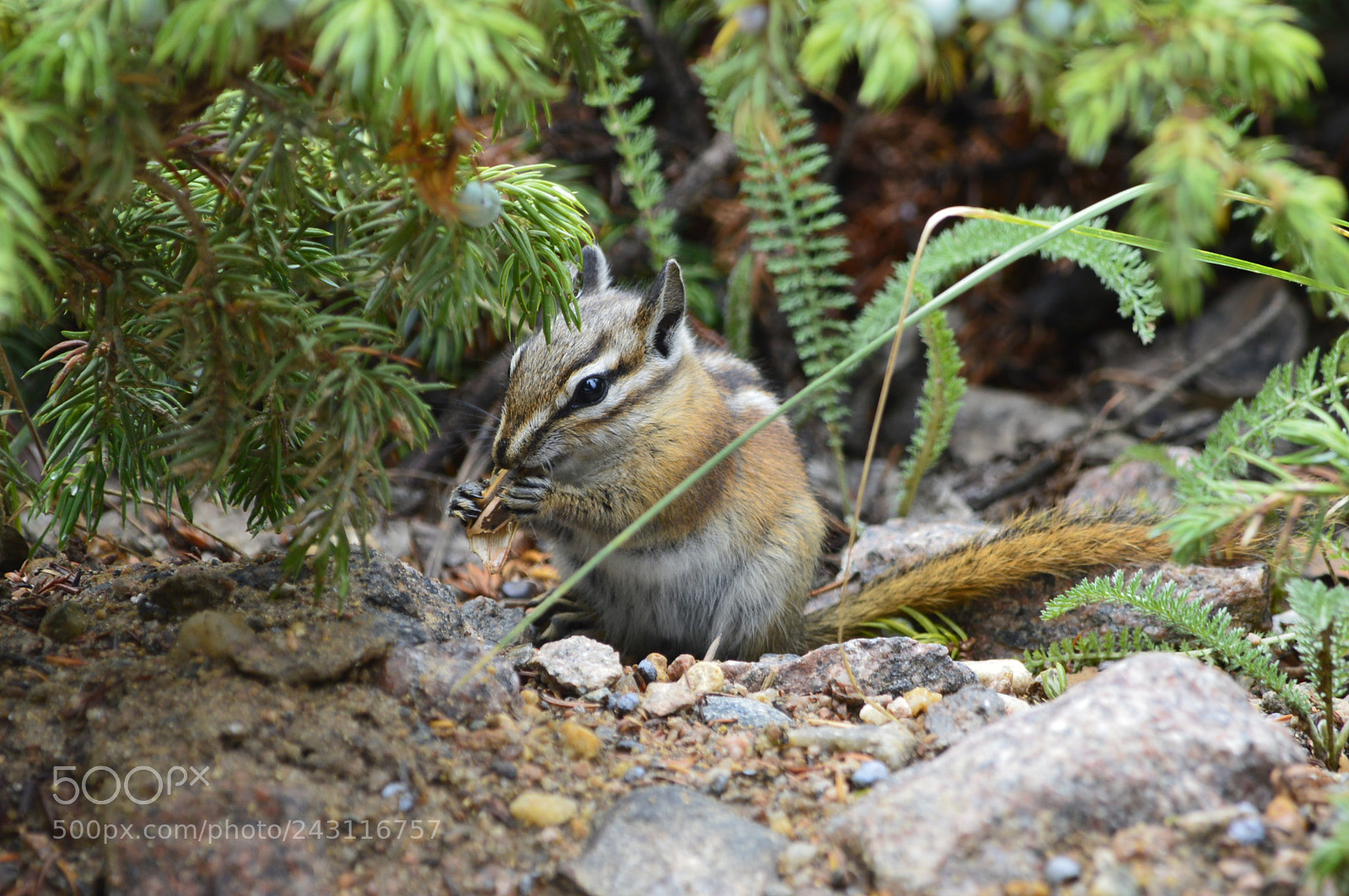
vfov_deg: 3.0
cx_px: 674
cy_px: 448
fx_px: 16848
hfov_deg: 4.6
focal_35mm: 450
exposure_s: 1/125
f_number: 9
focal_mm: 300
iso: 450
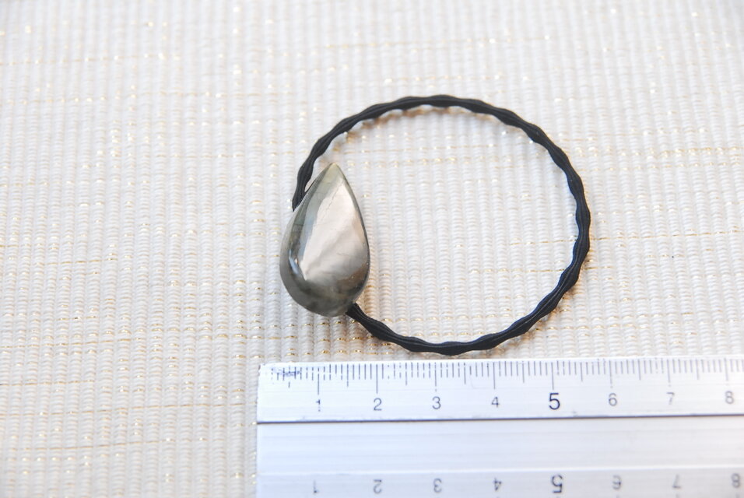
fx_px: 1862
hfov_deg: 22.6
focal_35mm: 90
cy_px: 249
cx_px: 372
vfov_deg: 15.2
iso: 400
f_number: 5.6
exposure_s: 1/125
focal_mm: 60
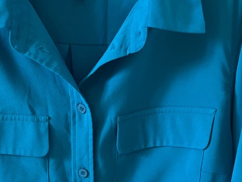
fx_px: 441
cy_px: 180
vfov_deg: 22.5
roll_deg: +1.0
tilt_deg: -22.8
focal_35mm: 63
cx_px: 64
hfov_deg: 30.3
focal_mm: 5.1
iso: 320
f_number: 1.6
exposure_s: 1/50
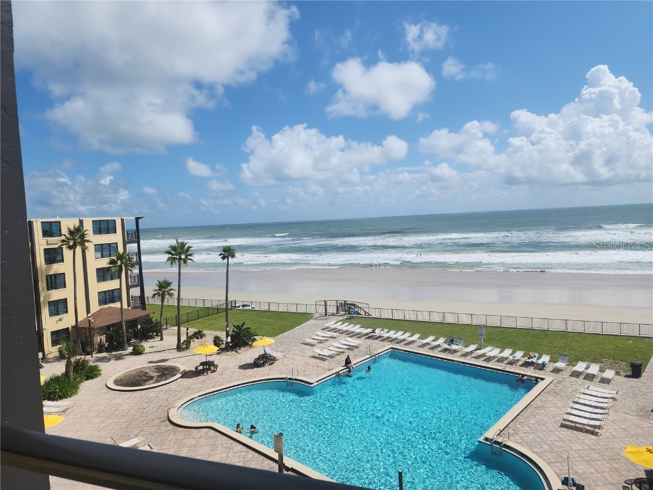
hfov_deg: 73.9
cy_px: 245
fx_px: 434
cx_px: 326
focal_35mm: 23
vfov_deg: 58.9
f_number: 1.8
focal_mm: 6.4
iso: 12
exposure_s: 1/2210
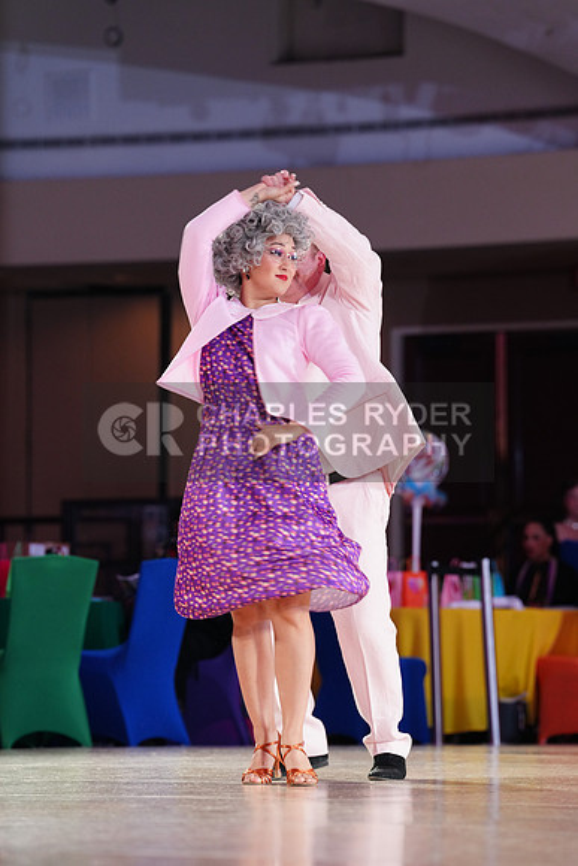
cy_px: 433
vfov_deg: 12.5
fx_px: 3947
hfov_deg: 8.4
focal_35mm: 164
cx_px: 289
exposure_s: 1/200
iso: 2000
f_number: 4.5
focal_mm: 164
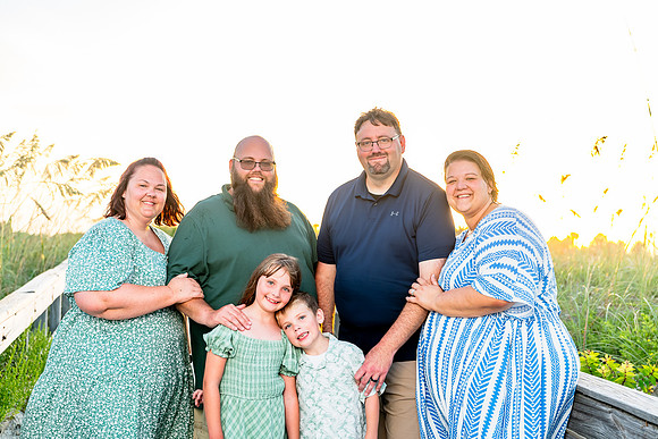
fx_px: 888
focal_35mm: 49
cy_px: 208
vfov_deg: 27.8
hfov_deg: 40.6
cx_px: 346
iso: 250
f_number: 2.8
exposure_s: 1/250
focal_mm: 46
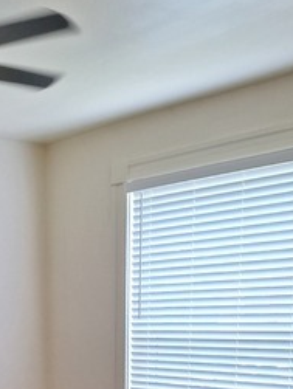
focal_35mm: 61
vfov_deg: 28.6
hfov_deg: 22.8
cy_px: 433
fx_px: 687
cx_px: -25
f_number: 1.8
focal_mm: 5.54
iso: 40
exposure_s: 1/60
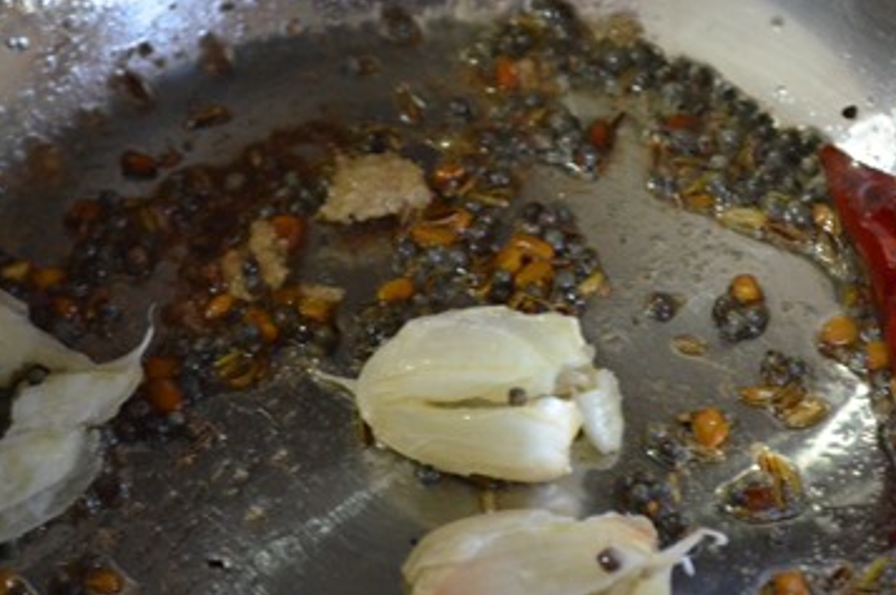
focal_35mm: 148
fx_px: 3676
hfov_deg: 13.9
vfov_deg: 9.3
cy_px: 286
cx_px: 369
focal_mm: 55
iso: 3200
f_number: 5.6
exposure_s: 1/30
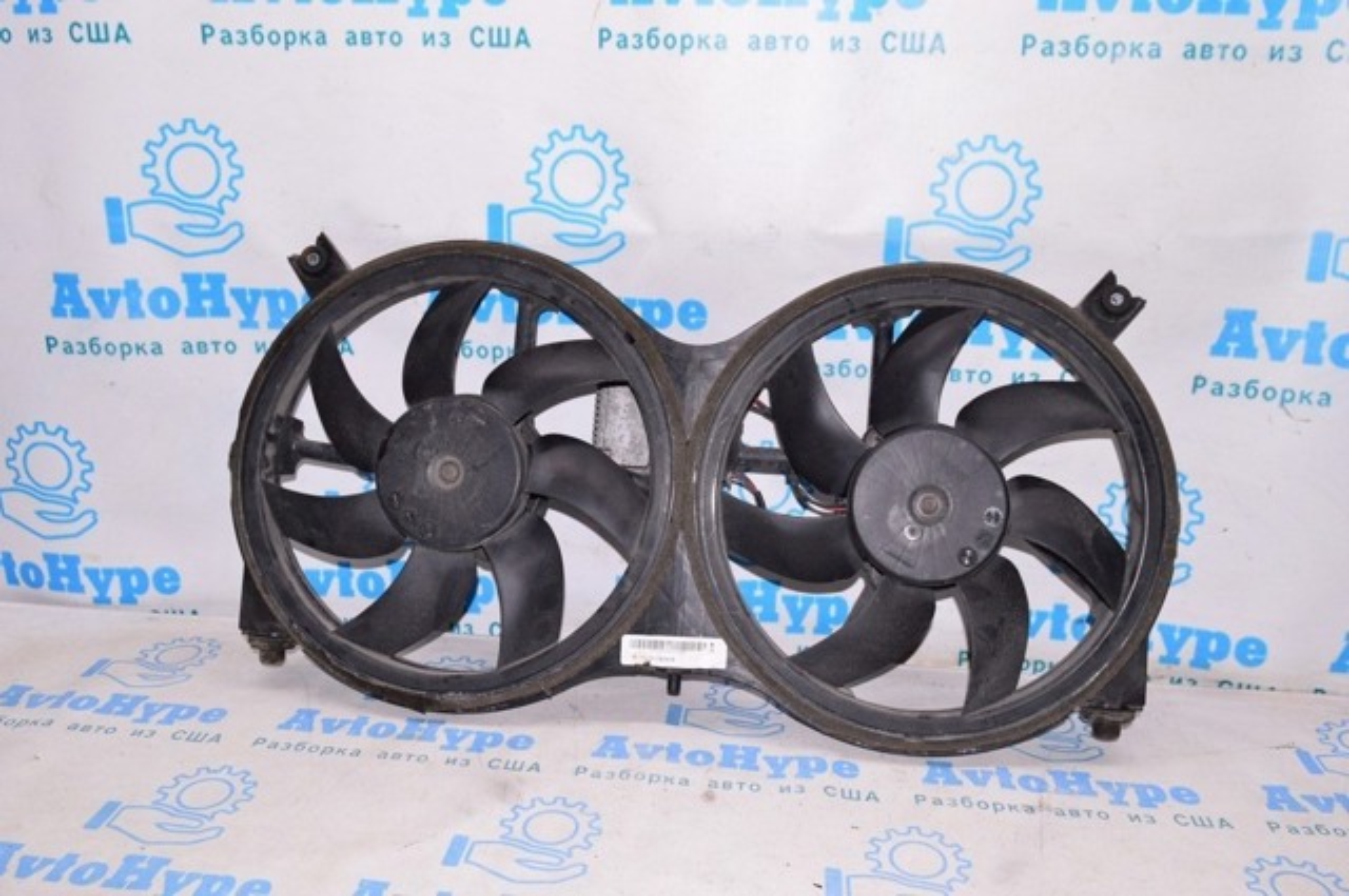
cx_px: 674
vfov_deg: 41.6
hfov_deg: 59.6
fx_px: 1179
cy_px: 448
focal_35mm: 32
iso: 1600
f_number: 8
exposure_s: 1/160
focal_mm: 21
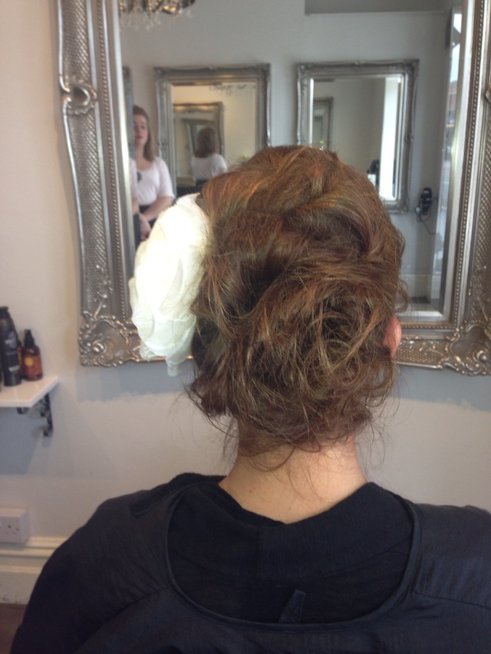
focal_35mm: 33
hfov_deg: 43.0
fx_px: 624
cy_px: 327
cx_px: 246
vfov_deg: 55.3
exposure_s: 1/20
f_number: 2.4
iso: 50
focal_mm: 4.13
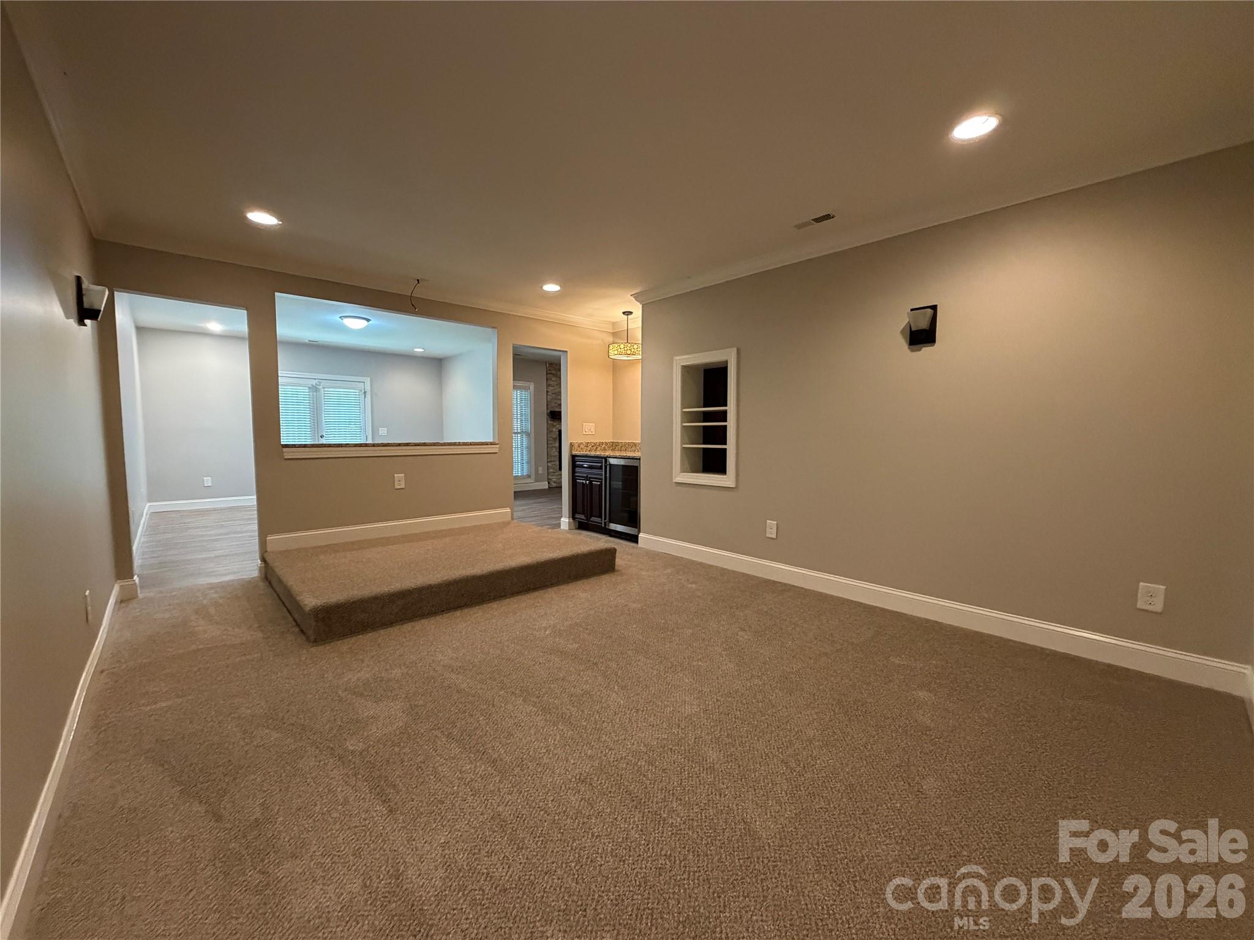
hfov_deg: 102.1
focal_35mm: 14
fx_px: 507
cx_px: 627
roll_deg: +0.4
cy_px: 470
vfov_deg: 85.7
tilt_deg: -3.6
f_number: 2.2
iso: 640
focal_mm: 2.22
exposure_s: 1/60
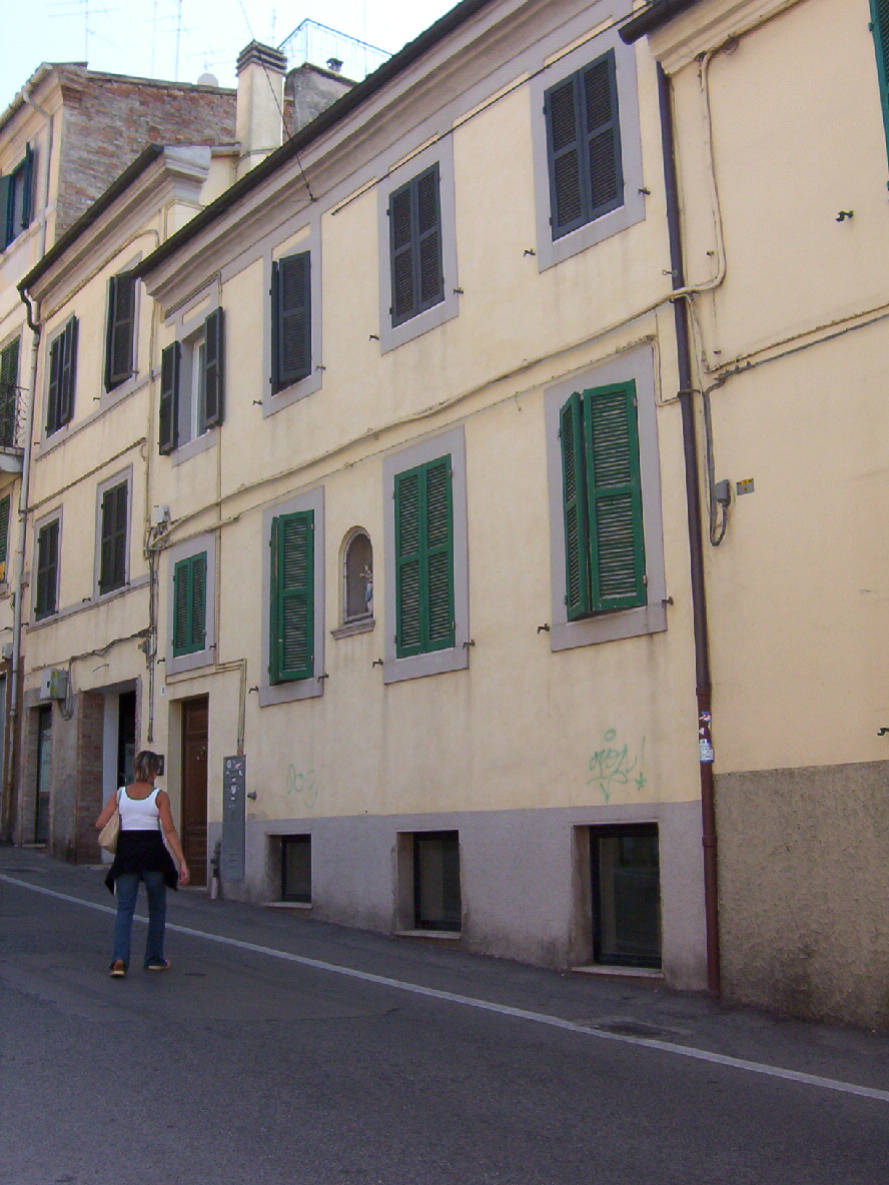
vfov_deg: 51.4
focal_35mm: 36
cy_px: 592
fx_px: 1233
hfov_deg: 39.7
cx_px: 444
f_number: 5.24
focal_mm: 5.54
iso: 100
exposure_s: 1/293
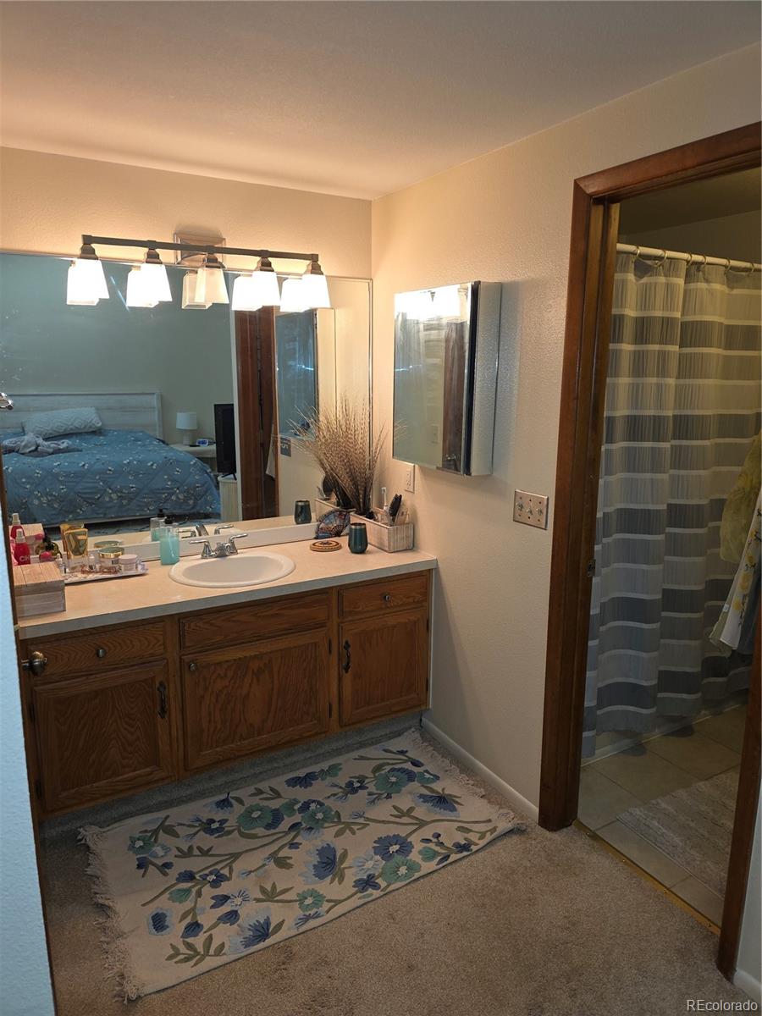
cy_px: 508
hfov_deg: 58.9
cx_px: 381
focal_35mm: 23
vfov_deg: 73.9
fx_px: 675
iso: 80
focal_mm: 6.3
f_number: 1.7
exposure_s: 1/60
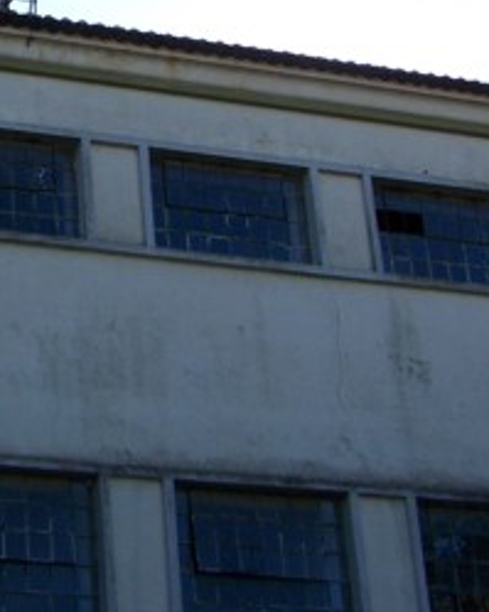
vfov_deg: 18.9
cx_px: -108
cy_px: 82
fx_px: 1810
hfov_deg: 14.8
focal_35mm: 100
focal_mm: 6.3
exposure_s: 1/640
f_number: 4
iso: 80
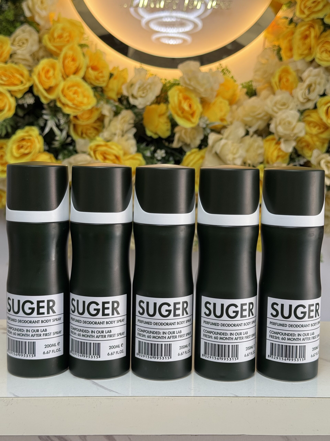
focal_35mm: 48
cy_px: 220
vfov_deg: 39.7
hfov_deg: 30.3
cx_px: 165
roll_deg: -1.1
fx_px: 610
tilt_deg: -5.8
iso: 100
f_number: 1.78
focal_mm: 6.76
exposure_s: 1/99
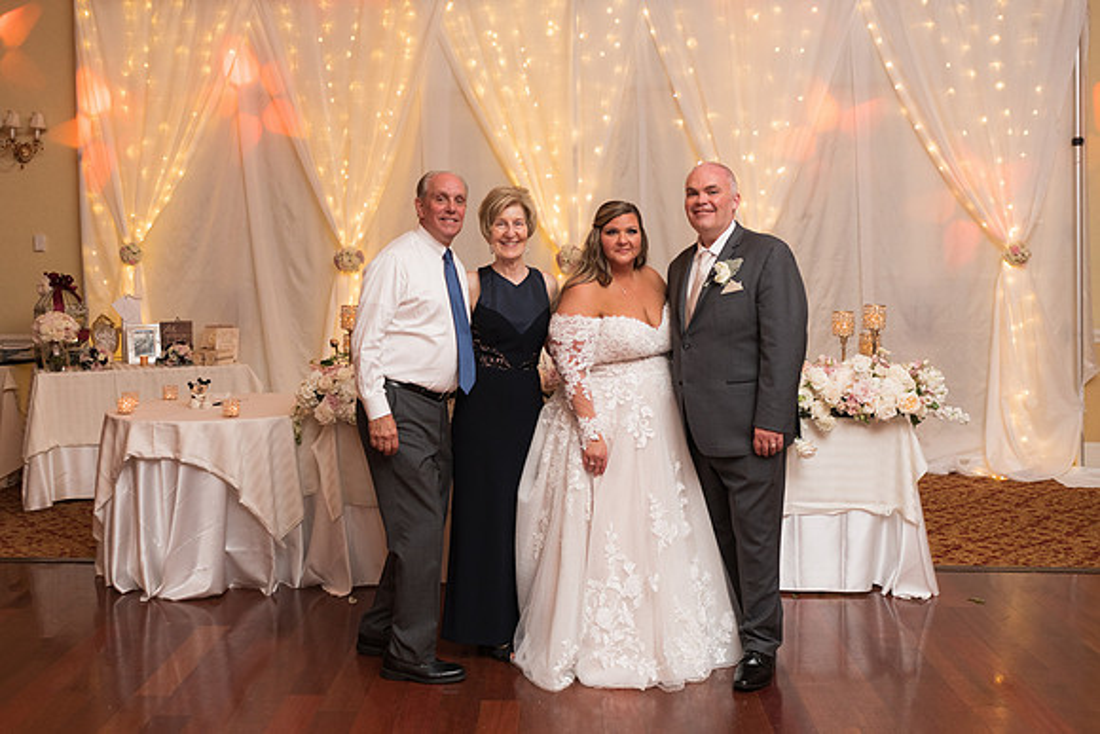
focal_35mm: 40
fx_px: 1216
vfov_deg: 33.6
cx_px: 479
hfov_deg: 48.6
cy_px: 324
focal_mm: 35
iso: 640
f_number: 2.8
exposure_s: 1/125
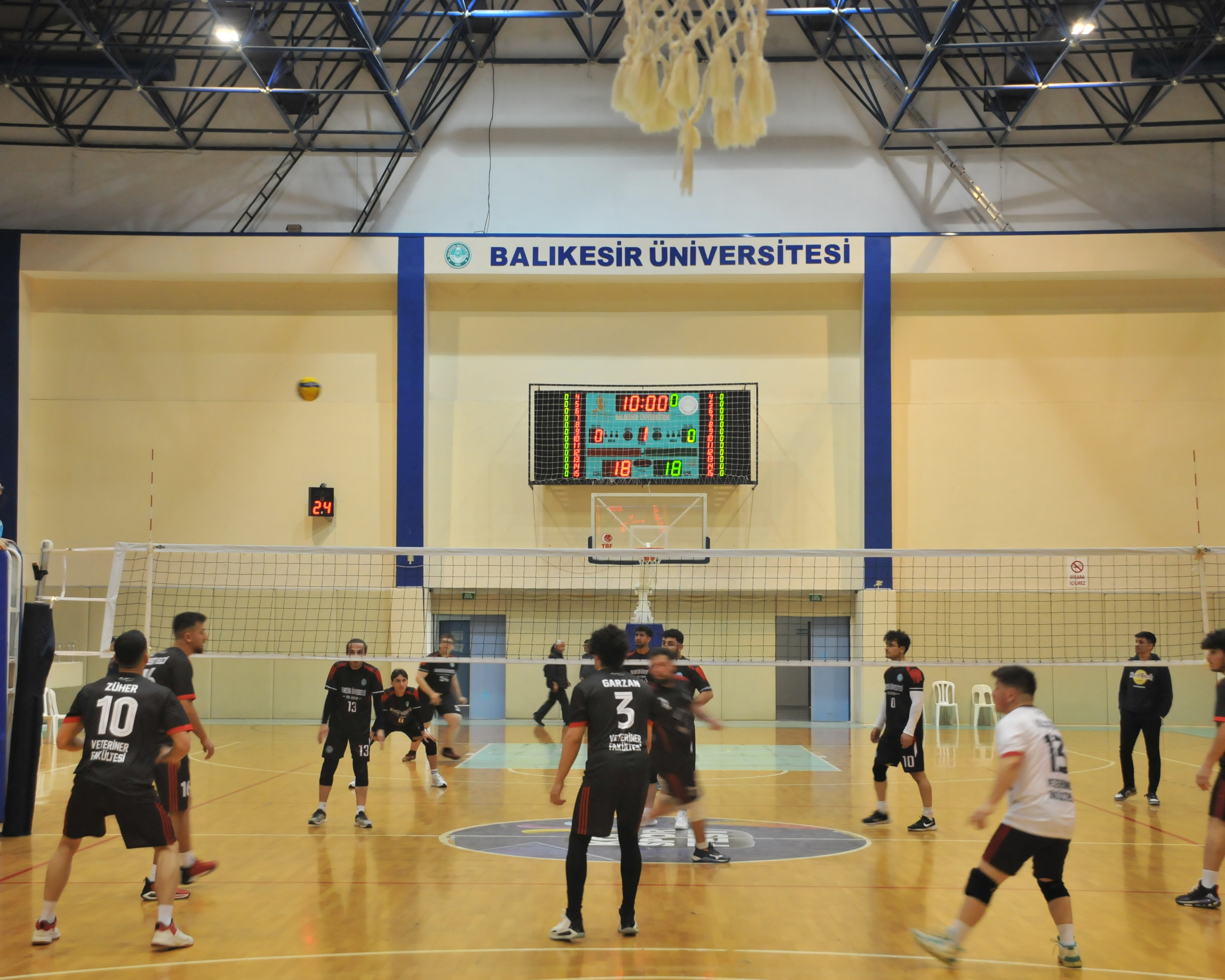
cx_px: 598
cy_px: 490
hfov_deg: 35.6
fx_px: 1906
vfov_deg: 28.8
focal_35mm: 53
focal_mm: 31
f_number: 4
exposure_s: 1/30
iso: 900
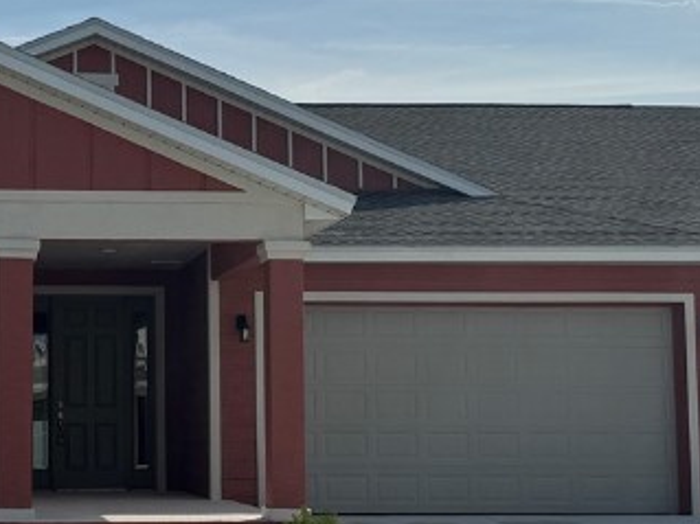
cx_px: 116
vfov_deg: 19.1
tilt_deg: +5.2
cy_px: 296
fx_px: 1556
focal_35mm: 77
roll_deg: +0.0
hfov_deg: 24.8
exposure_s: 1/12346
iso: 80
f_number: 1.78
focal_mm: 6.86
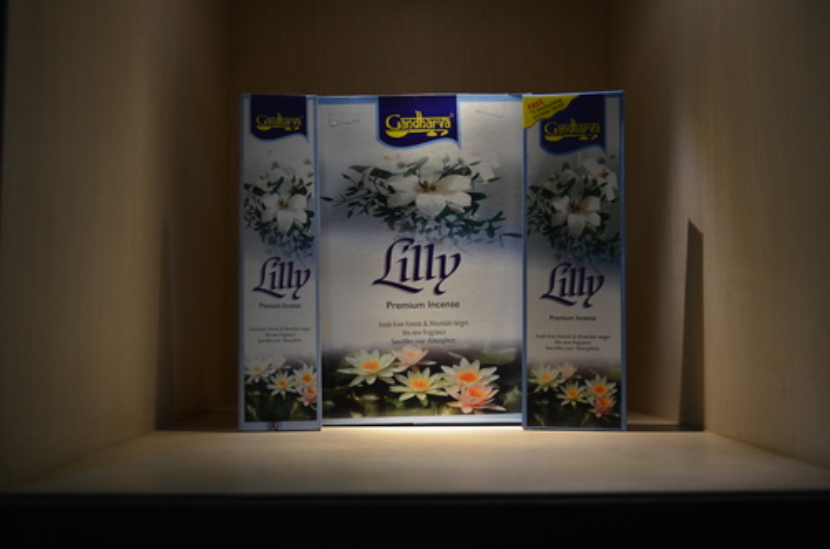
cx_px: 415
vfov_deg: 31.7
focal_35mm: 42
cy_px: 274
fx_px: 966
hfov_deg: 46.5
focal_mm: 28
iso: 400
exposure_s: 1/80
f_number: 4.5
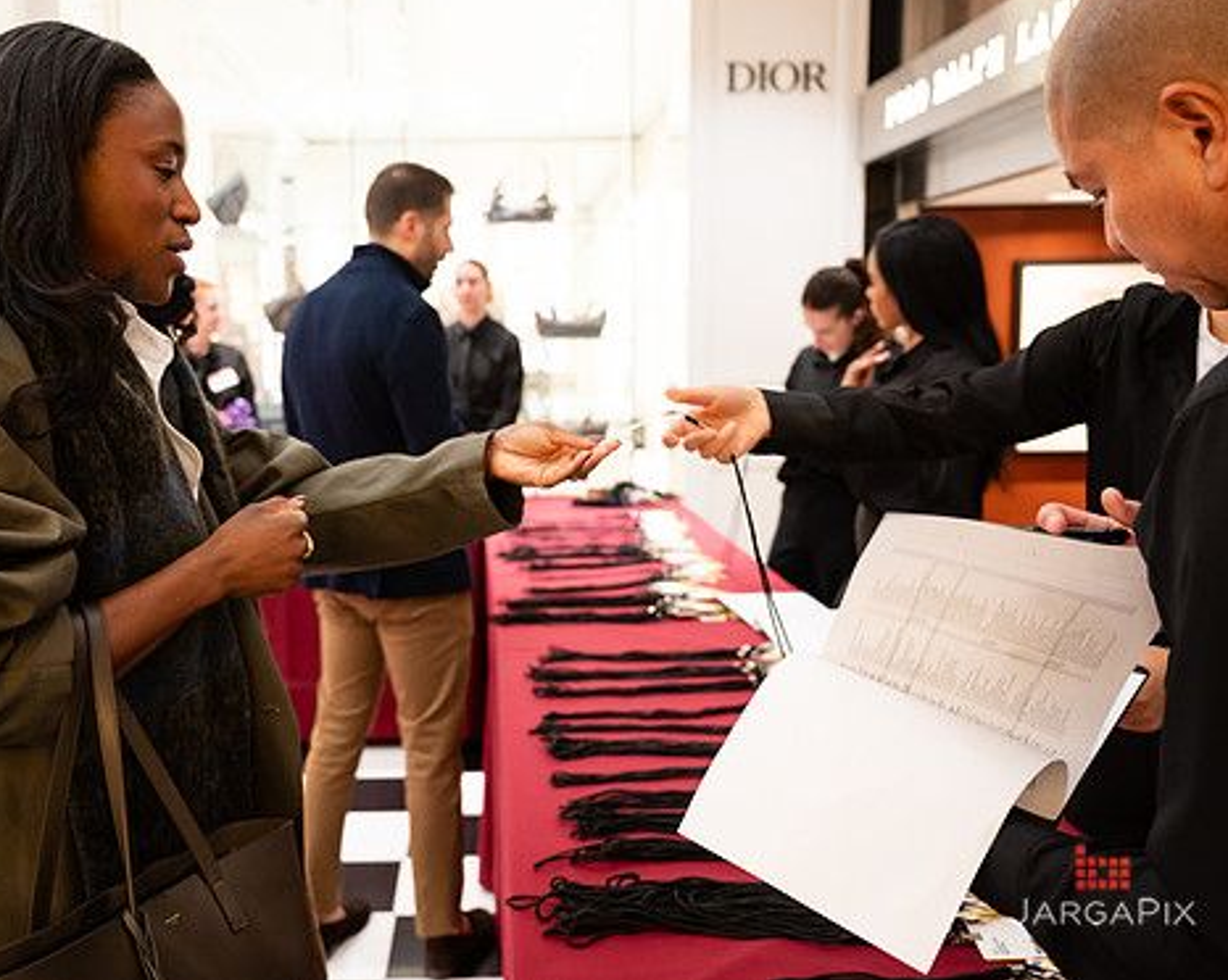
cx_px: 498
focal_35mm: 33
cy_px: 474
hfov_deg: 53.9
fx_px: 1198
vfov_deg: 44.5
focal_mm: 27
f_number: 3.2
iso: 1600
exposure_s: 1/125
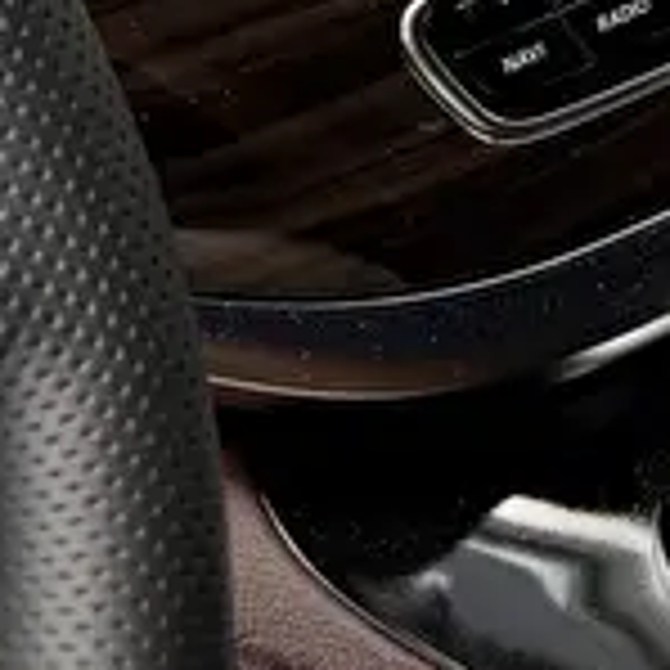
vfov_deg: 13.8
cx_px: 1120
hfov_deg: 13.9
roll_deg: -0.8
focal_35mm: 114
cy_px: -504
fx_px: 2496
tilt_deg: -18.7
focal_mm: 6.76
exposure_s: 1/105
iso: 80
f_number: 1.78
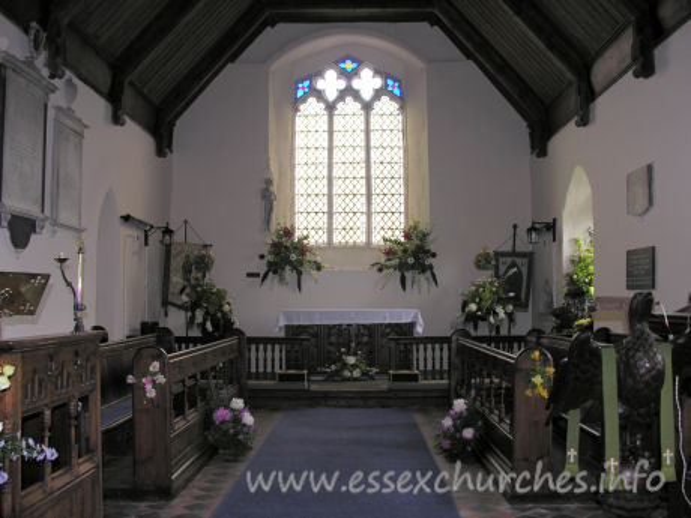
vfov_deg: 40.7
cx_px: 346
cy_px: 259
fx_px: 699
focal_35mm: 35
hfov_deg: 52.6
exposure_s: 1/30
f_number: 2.8
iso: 50
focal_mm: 8.9
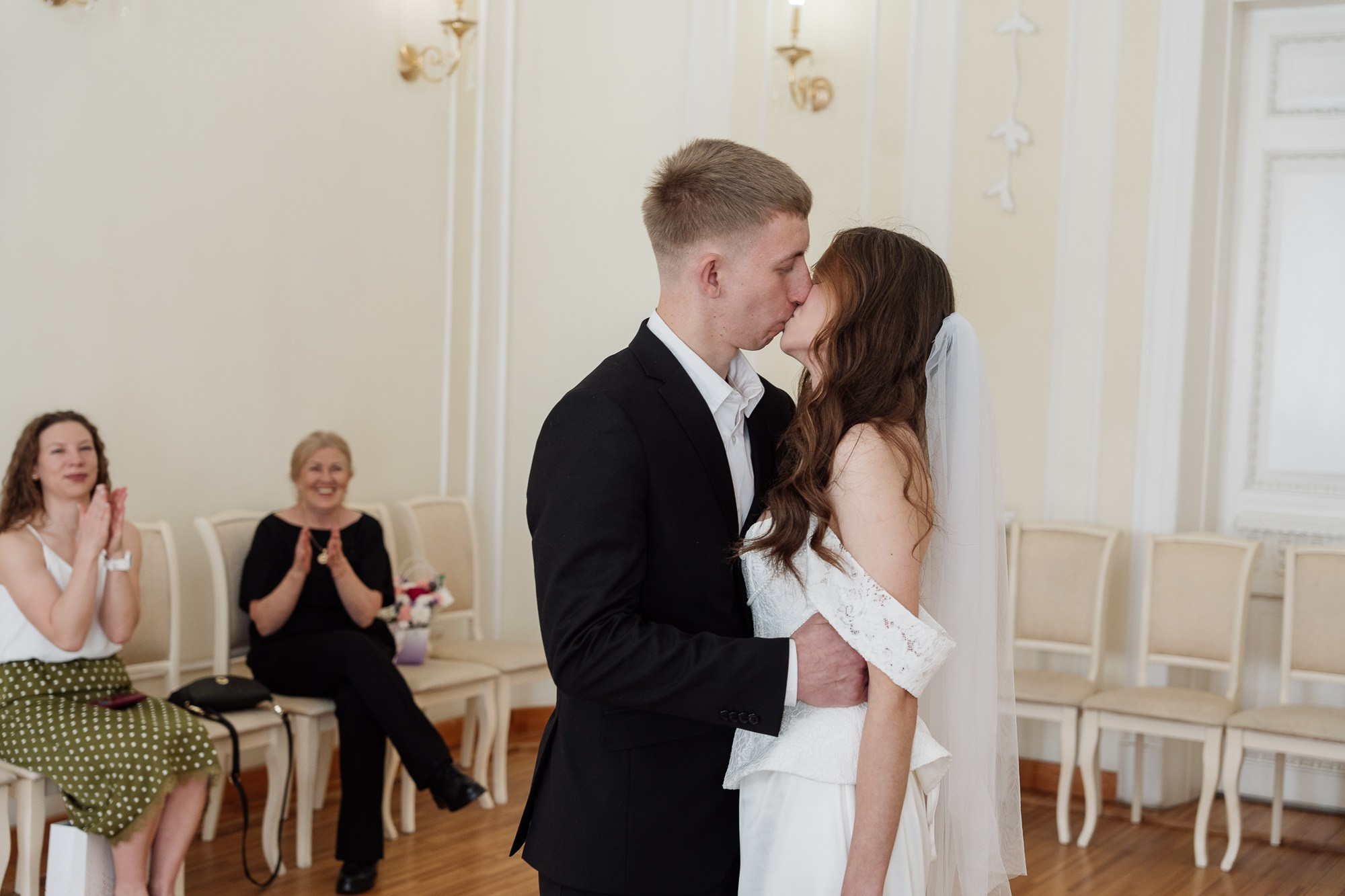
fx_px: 1875
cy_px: 448
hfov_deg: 39.5
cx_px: 672
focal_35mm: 50
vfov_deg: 26.9
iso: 400
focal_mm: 50.2
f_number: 4
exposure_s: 1/160
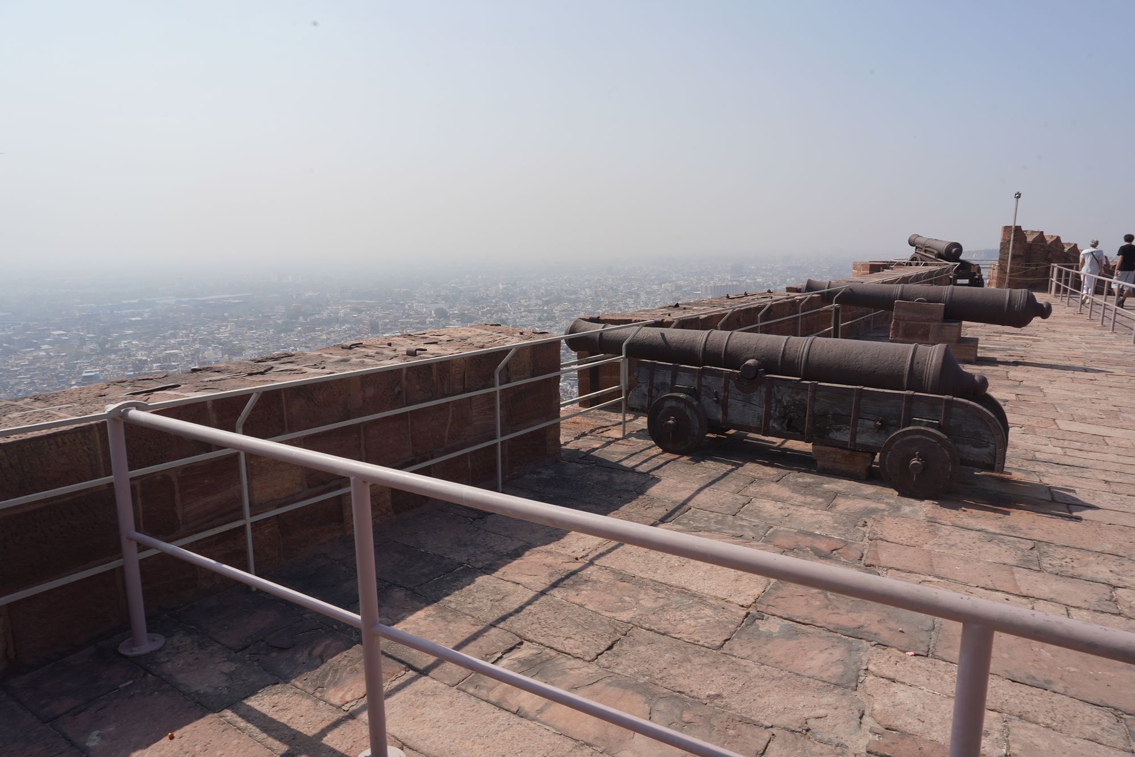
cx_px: 568
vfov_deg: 53.1
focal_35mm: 24
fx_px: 757
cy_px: 378
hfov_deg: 73.7
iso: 100
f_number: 18
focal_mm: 24
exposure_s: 1/100
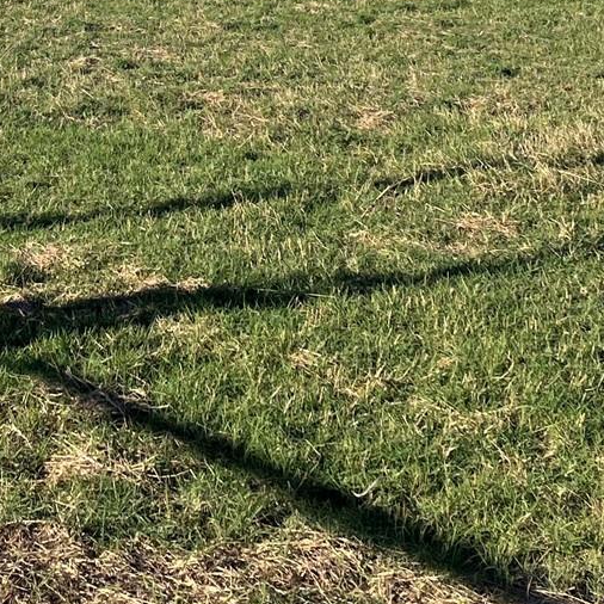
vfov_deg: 17.7
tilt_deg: -2.1
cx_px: 204
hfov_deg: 18.6
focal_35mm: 93
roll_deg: -1.4
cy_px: -132
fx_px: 1836
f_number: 1.6
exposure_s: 1/3521
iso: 50
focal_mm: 5.1
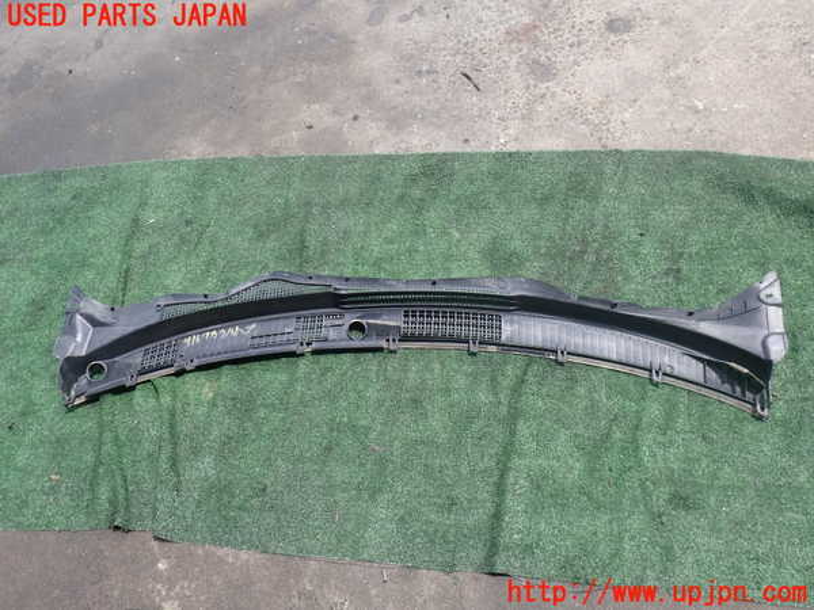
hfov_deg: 60.0
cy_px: 305
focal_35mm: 30
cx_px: 407
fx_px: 705
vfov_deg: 46.8
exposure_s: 1/400
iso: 100
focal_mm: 5.4
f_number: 3.2
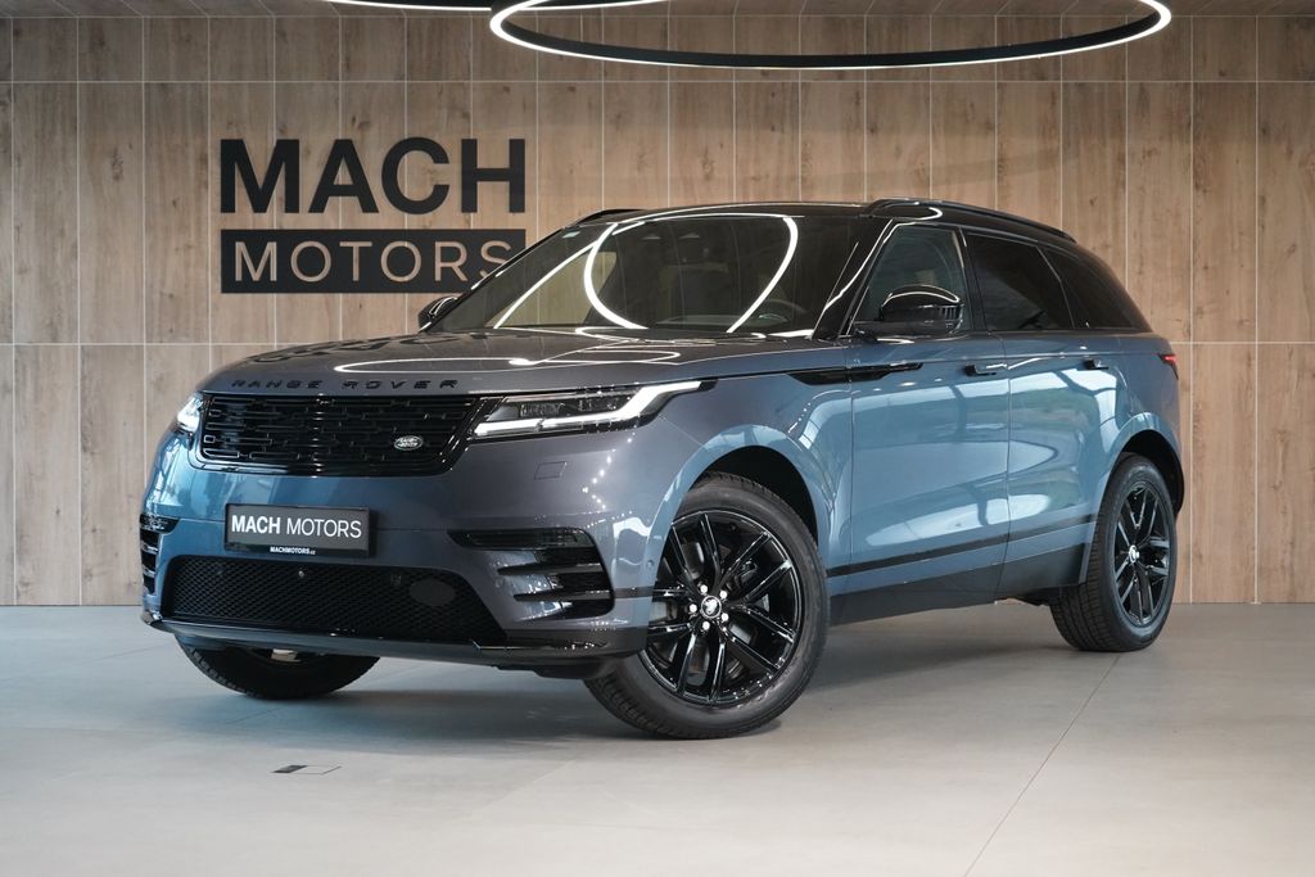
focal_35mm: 67
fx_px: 2448
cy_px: 438
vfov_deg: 20.3
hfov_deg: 30.1
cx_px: 658
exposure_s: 1/160
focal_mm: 67
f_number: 5.6
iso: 8000
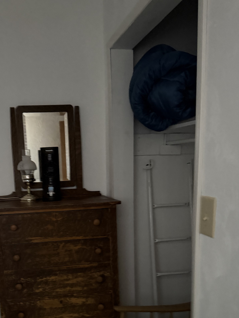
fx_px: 331
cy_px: 233
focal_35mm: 36
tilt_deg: -10.5
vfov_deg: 49.6
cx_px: 64
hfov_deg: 38.8
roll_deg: +1.1
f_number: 1.78
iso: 1600
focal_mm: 6.76
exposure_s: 1/30
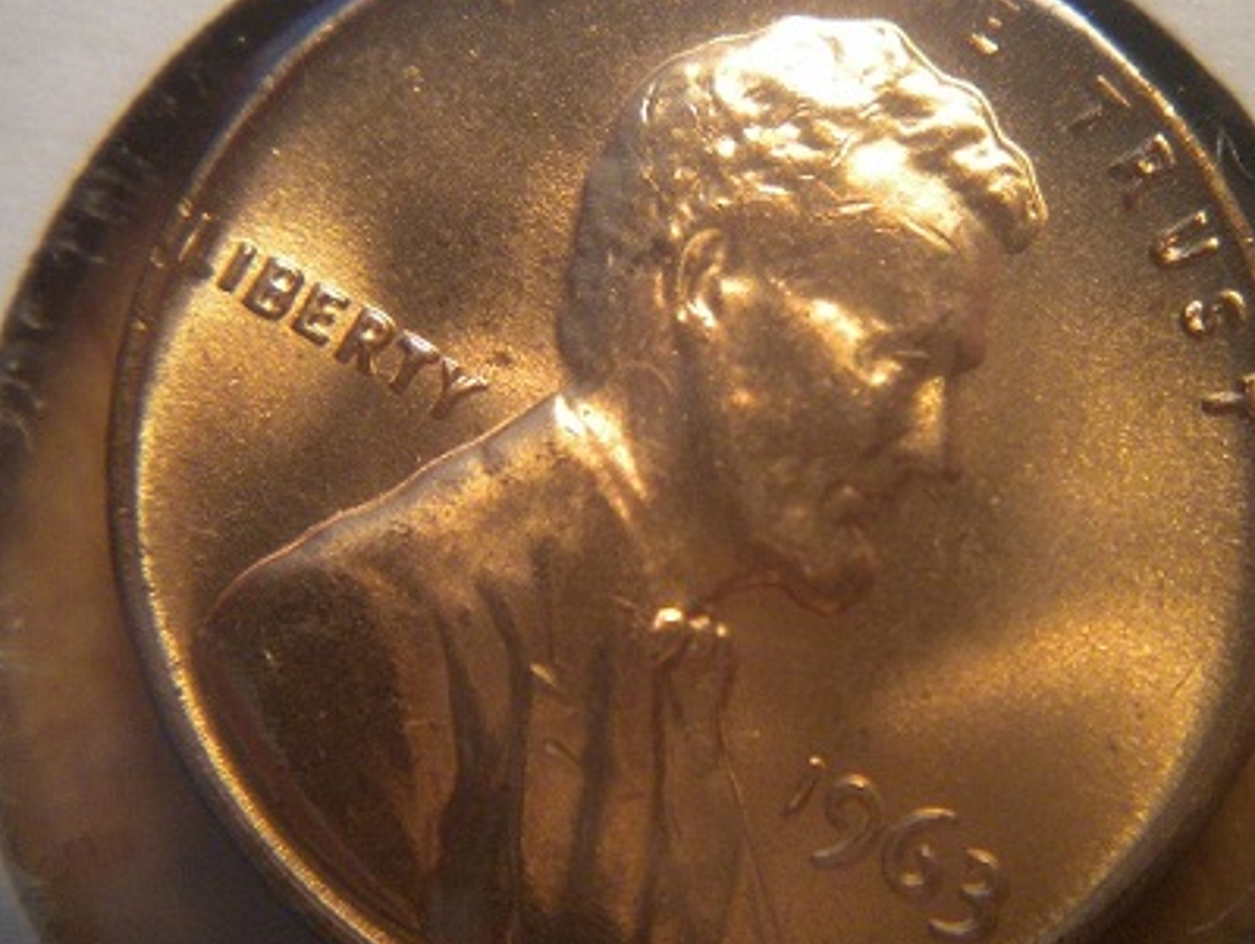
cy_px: 431
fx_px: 1670
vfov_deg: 31.6
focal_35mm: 46
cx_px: 678
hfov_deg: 41.2
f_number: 3.1
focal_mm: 6.3
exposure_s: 1/57
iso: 269
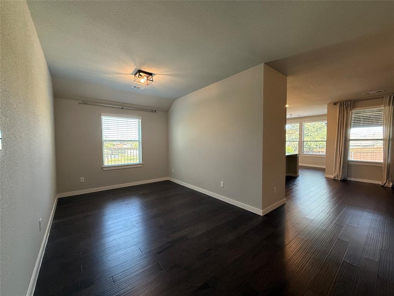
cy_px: 148
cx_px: 197
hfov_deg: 102.1
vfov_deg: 85.7
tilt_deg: -2.4
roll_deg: +0.1
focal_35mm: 14
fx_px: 159
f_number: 2.2
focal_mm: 2.22
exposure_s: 1/120
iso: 500
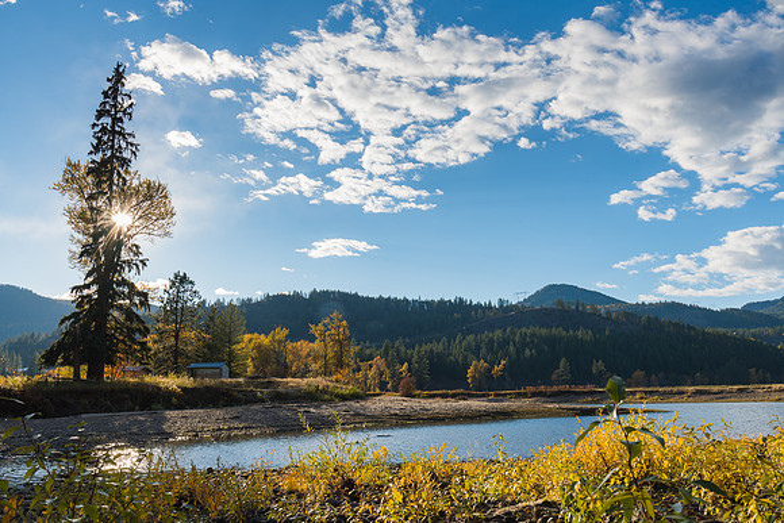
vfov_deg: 43.6
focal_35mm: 30
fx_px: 653
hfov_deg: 61.9
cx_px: 392
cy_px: 262
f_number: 16
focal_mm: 30
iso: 64
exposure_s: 1/40
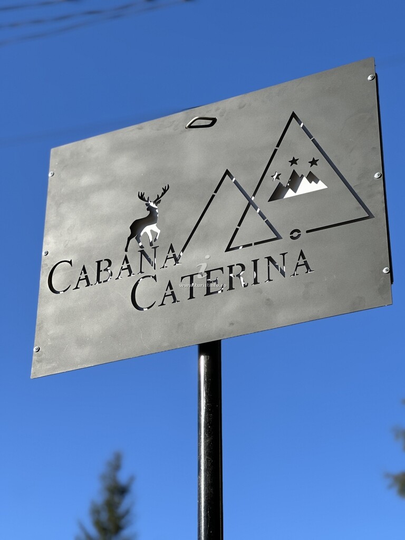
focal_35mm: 77
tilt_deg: +30.3
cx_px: 202
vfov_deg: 25.3
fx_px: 1201
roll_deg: -0.9
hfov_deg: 19.1
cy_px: 270
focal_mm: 9
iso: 32
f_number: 2.8
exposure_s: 1/521
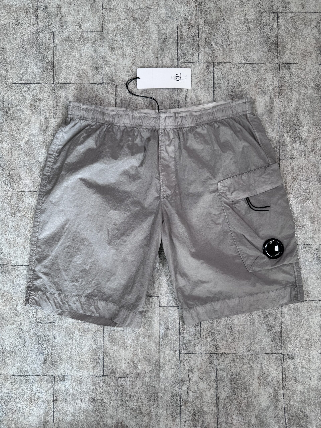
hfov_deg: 56.8
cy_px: 214
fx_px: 297
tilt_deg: -88.4
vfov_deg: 71.6
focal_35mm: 24
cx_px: 160
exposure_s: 1/143
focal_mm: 6.86
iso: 64
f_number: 1.78
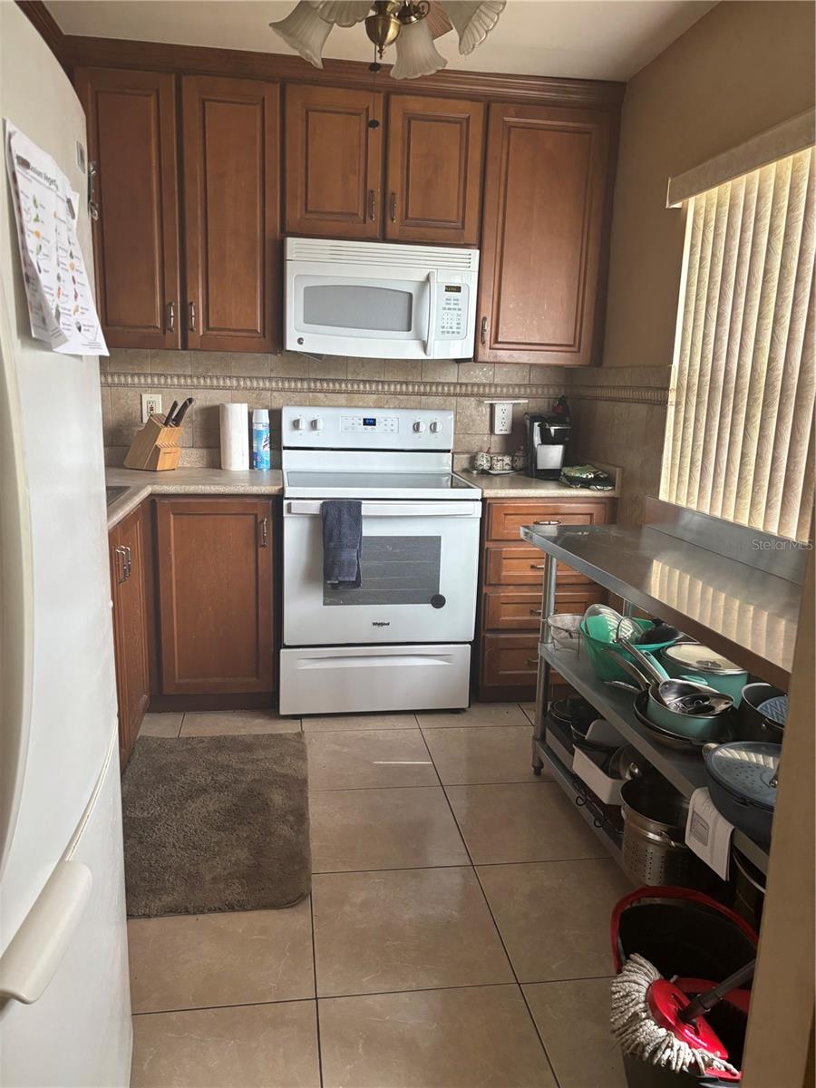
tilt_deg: -10.7
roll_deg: -3.0
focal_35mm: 26
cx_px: 408
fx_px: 817
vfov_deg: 67.3
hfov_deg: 53.1
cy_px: 544
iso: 200
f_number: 1.6
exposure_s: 1/60
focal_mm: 5.96
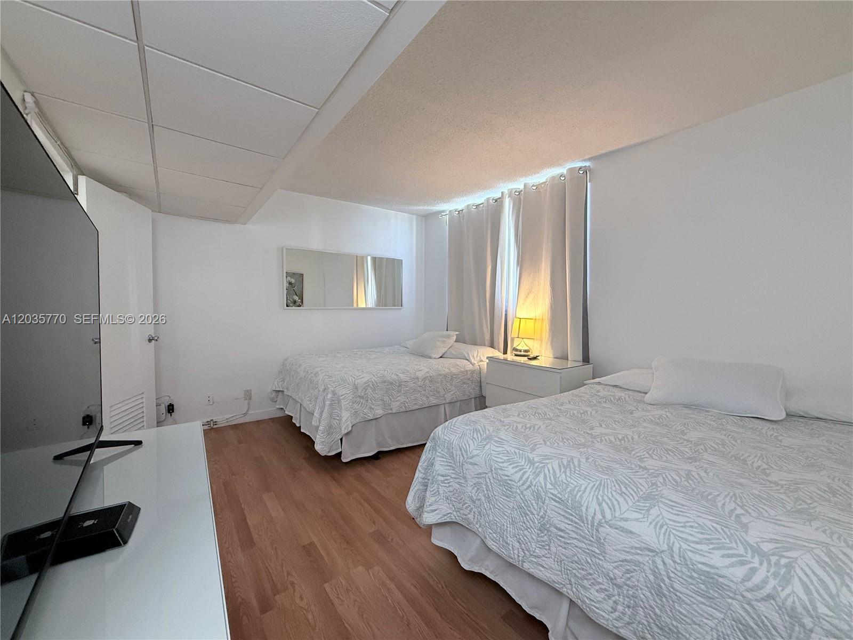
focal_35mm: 14
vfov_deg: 85.7
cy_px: 320
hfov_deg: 102.1
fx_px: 345
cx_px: 426
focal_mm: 2.22
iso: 400
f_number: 2.2
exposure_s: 1/120
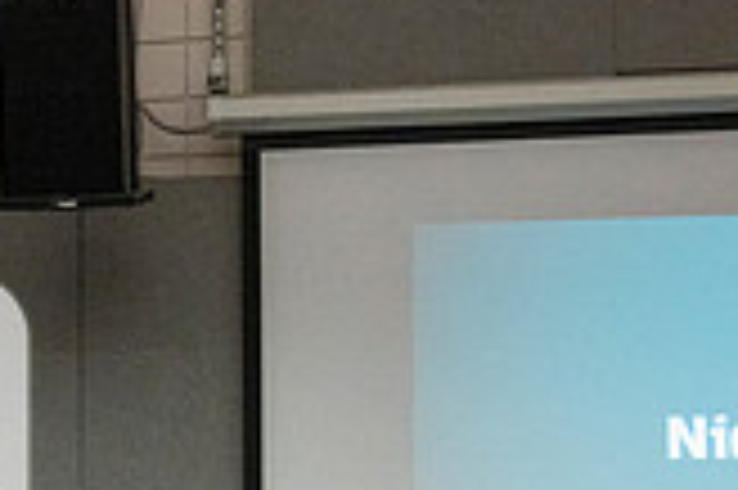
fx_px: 2683
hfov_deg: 14.7
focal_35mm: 131
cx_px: -310
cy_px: 483
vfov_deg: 10.4
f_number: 4
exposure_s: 1/500
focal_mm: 37
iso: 10000
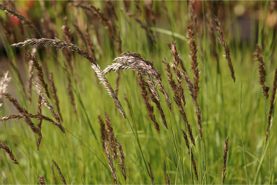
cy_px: 92
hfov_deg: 13.7
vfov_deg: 9.1
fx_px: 1154
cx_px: 138
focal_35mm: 150
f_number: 5.6
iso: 100
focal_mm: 100
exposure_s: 1/250
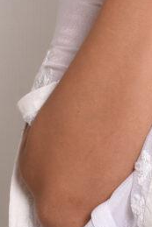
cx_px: 270
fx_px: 1828
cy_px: 20
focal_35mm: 289
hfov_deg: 4.7
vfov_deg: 7.1
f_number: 11
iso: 80
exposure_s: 1/125
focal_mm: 50
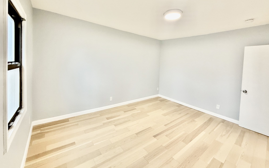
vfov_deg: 74.1
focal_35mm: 15
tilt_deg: -2.2
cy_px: 68
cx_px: 134
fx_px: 110
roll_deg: -1.7
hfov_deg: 101.5
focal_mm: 2.22
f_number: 2.2
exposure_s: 1/120
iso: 320
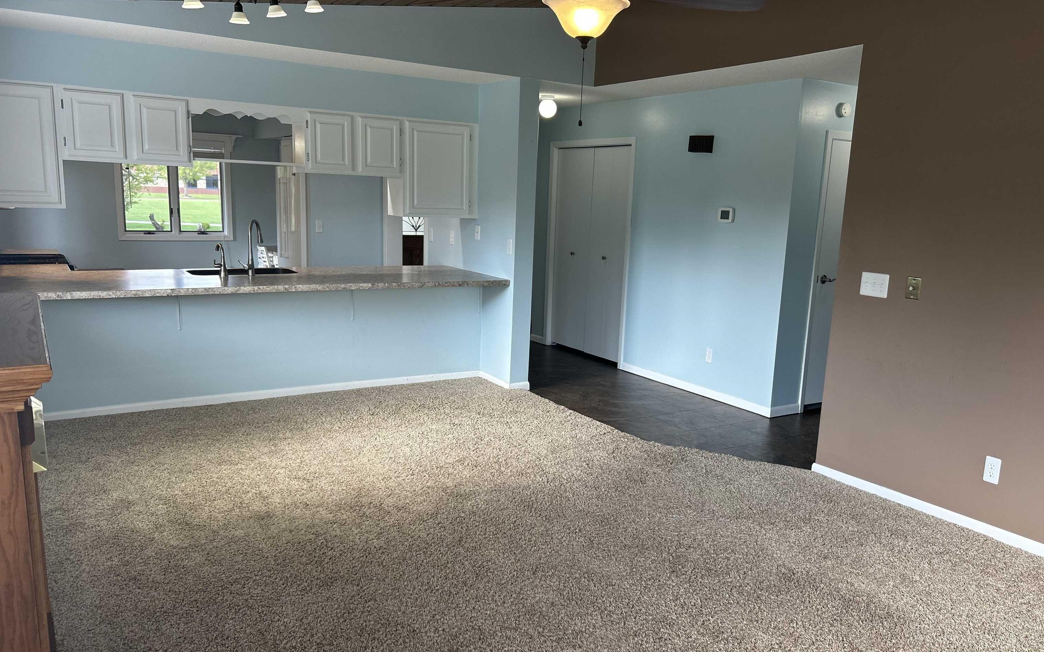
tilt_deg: -11.0
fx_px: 797
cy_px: 344
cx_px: 529
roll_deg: -2.0
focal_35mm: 28
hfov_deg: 66.5
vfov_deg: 44.5
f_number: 1.5
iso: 50
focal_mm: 5.7
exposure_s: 1/120
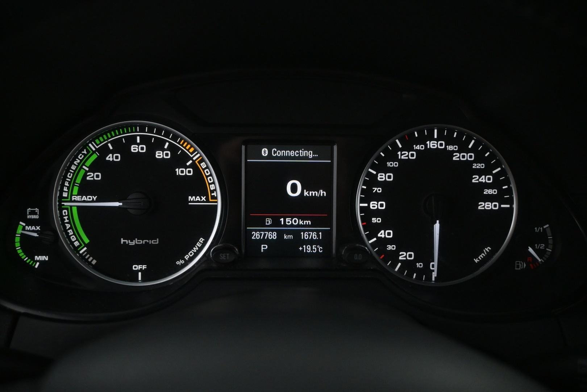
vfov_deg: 36.9
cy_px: 196
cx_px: 294
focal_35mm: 36
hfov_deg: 53.1
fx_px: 587
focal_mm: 24
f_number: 4.2
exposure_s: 1/80
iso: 2500
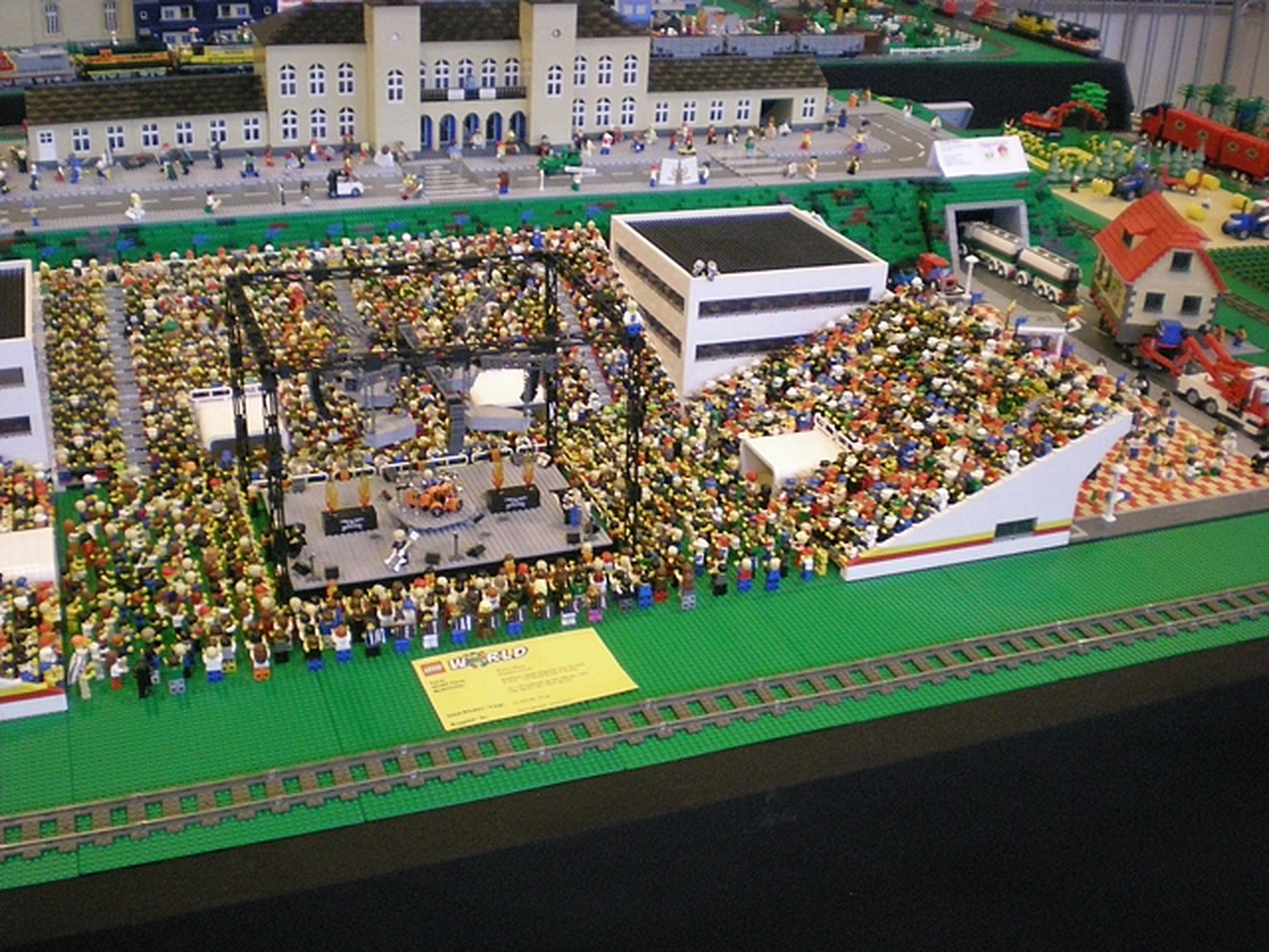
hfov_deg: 49.0
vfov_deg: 37.7
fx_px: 1393
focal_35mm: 38
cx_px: 634
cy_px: 476
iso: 400
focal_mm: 6.3
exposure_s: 1/16.3
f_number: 3.1
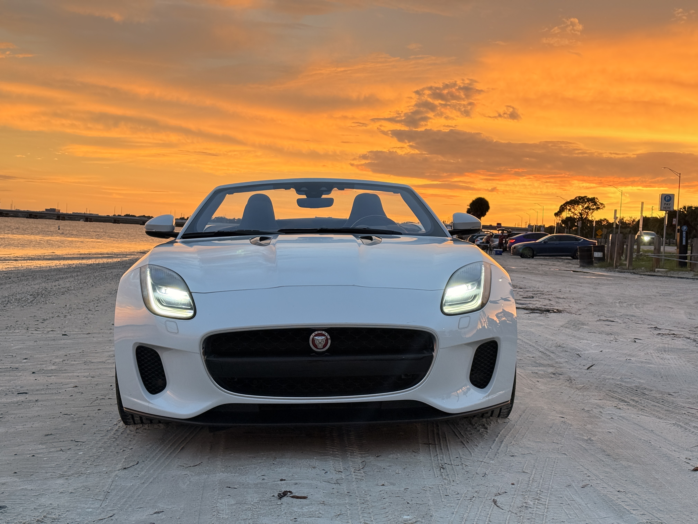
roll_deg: -3.8
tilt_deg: -2.1
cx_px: 349
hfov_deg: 39.7
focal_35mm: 48
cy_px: 262
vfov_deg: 30.3
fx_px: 968
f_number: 1.78
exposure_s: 1/124
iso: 160
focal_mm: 6.76
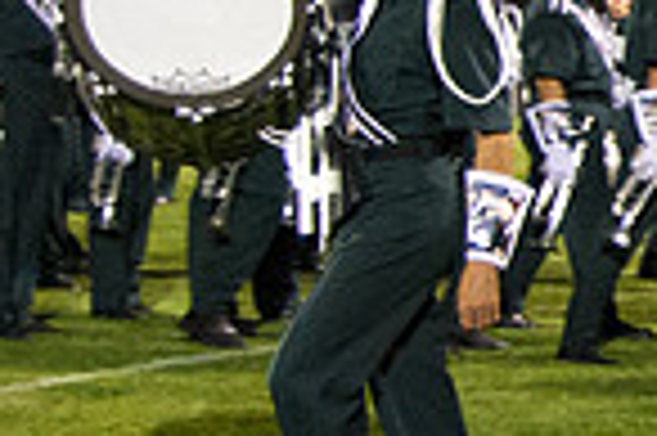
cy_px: 294
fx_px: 3135
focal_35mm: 172
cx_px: 1672
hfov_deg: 10.1
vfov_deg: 8.0
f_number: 3.8
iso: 7200
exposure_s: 1/160
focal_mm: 32
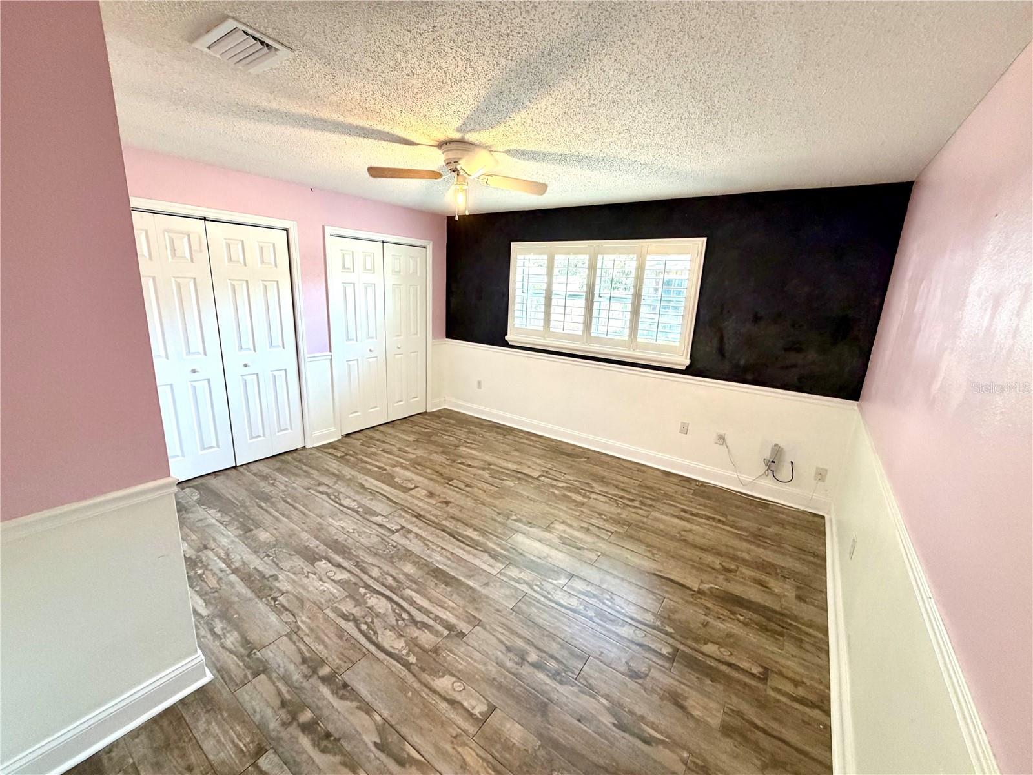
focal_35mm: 14
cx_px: 516
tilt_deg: -14.0
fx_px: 418
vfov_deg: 85.7
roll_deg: -2.6
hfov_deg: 102.1
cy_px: 388
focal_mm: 2.22
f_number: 2.2
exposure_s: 1/60
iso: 320
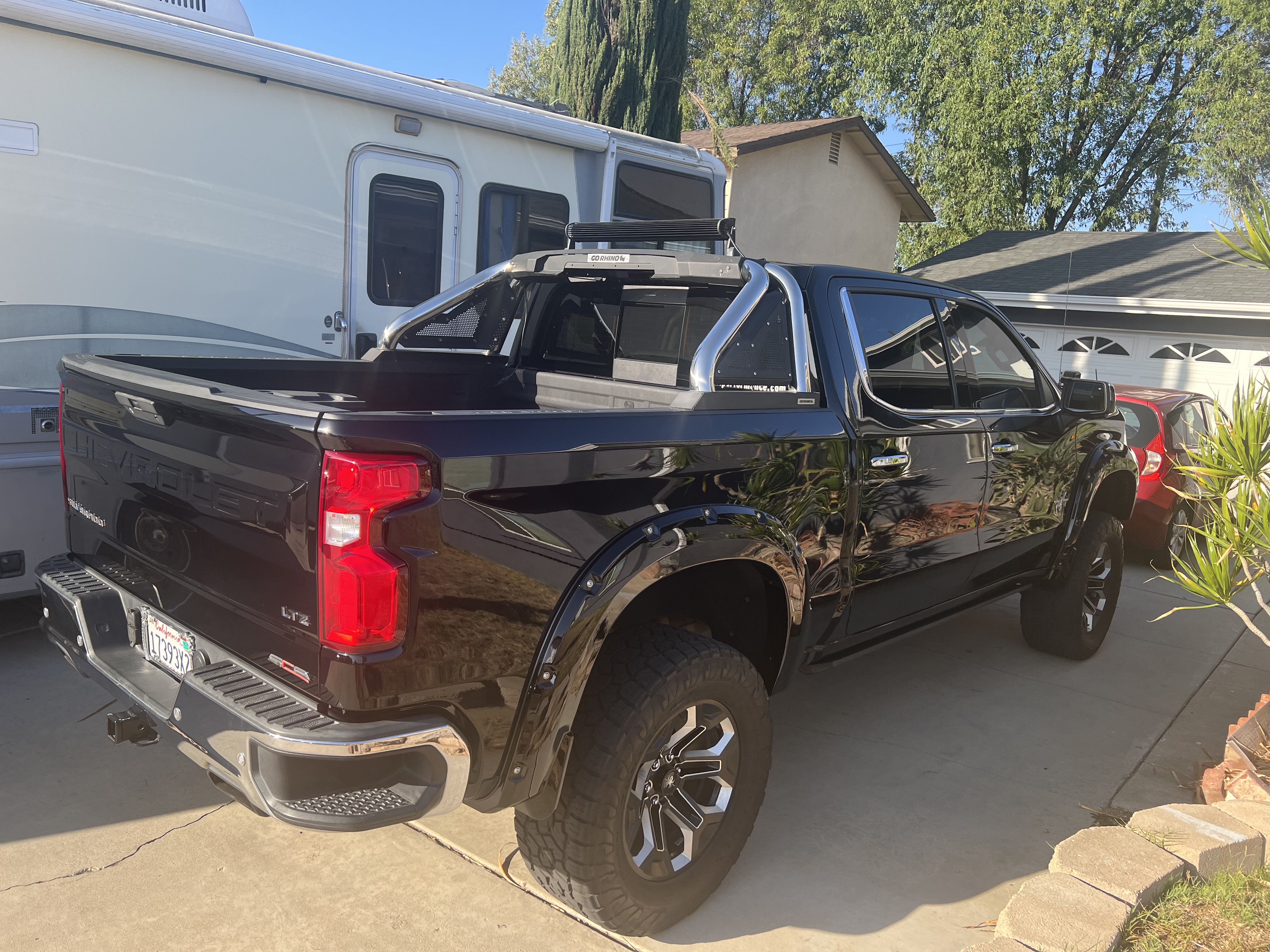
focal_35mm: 26
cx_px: 635
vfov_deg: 53.1
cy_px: 476
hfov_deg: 67.3
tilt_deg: -7.1
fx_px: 954
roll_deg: -4.9
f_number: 1.5
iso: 50
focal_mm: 5.7
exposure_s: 1/840
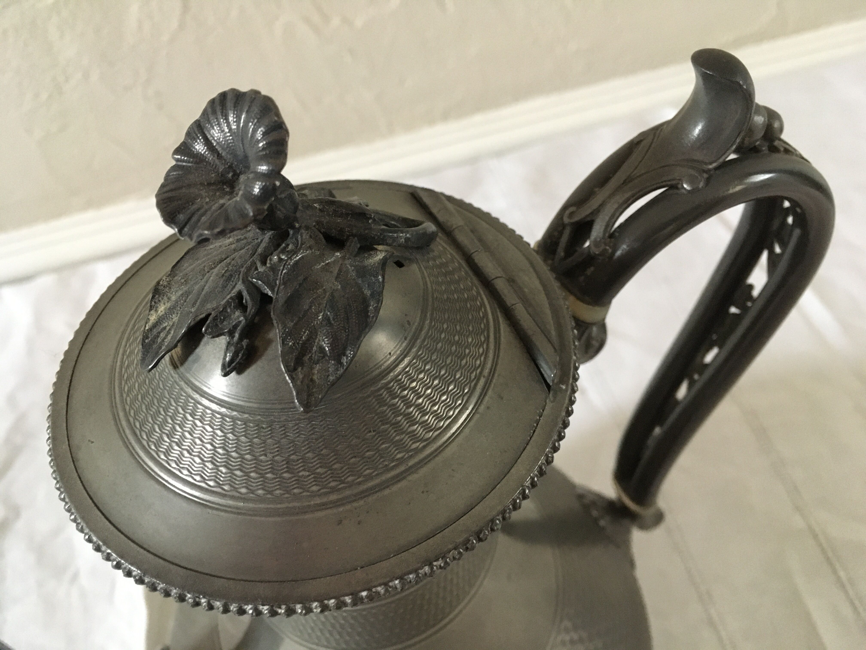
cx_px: 433
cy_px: 325
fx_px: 726
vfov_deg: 48.2
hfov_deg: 61.7
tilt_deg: -50.0
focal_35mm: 29
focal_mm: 4.15
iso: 250
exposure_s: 1/17
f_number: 2.2
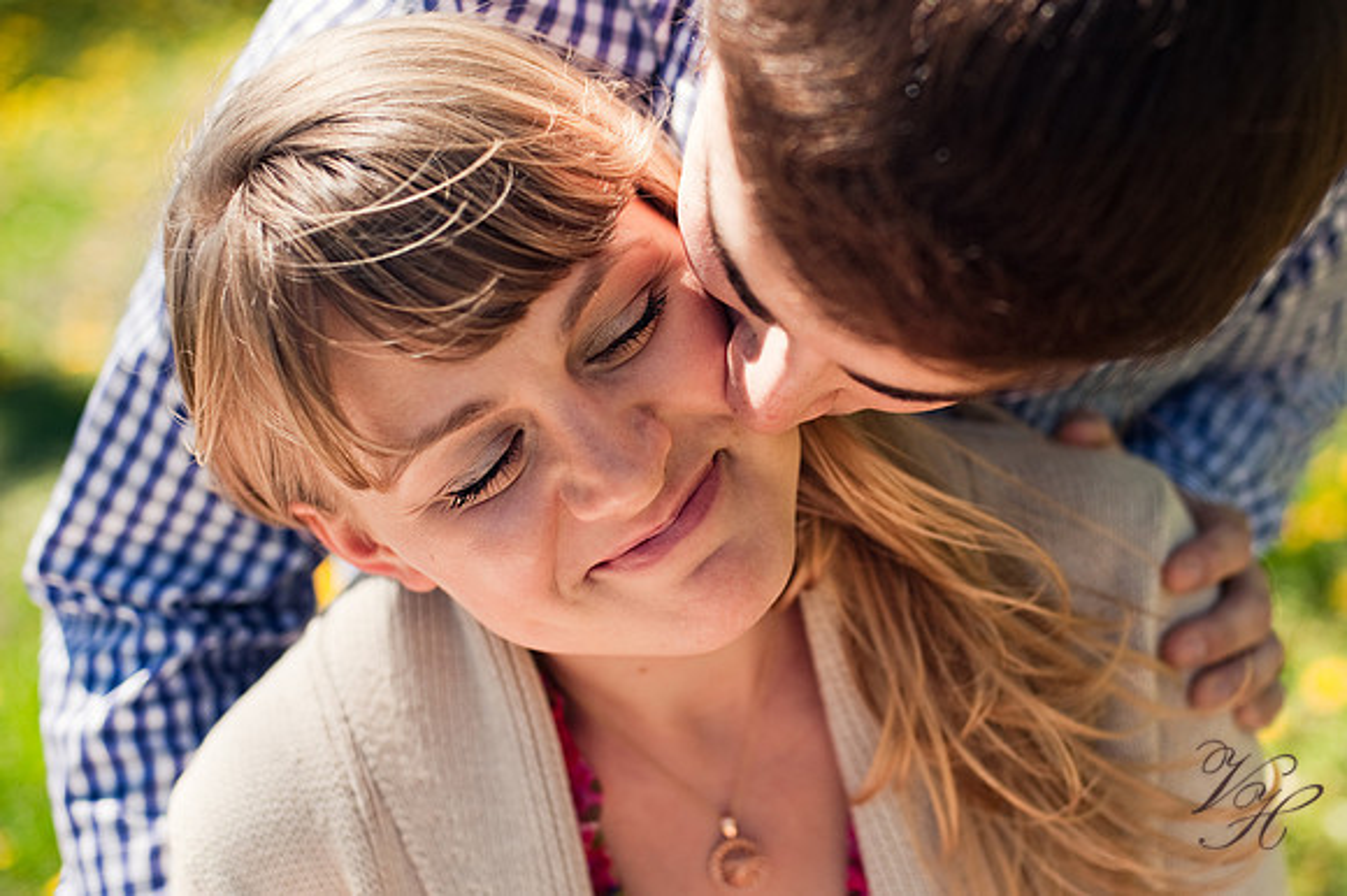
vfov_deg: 27.0
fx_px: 1870
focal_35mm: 50
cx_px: 674
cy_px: 448
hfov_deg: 39.6
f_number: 2.5
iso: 200
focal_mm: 50
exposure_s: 1/1600
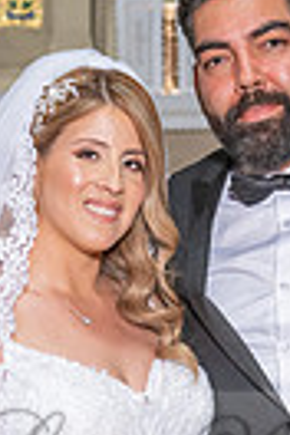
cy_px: 470
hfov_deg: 7.1
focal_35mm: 193
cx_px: 208
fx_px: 2332
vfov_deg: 10.5
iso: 800
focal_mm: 44
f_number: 4
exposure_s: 1/200
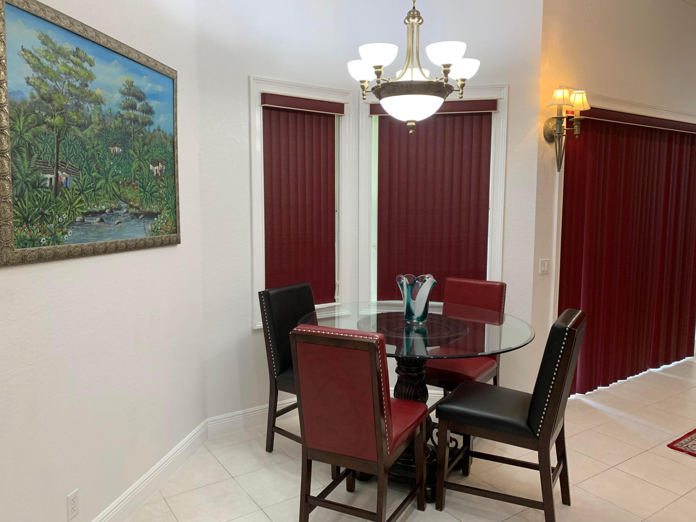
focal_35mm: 26
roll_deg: +0.2
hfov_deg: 67.3
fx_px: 523
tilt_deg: -6.7
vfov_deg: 53.1
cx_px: 348
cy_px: 261
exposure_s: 1/60
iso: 100
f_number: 1.8
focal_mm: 4.25
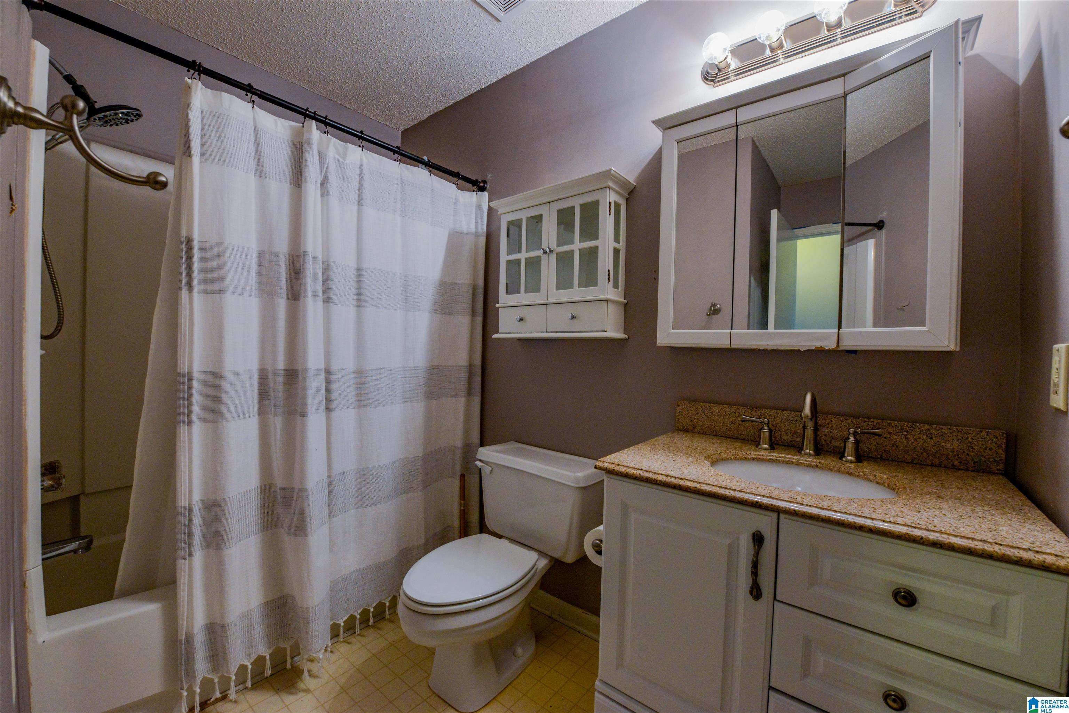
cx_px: 534
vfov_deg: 81.2
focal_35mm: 14
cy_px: 356
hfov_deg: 104.2
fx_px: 416
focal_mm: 14
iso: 2500
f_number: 8
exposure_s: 1/50
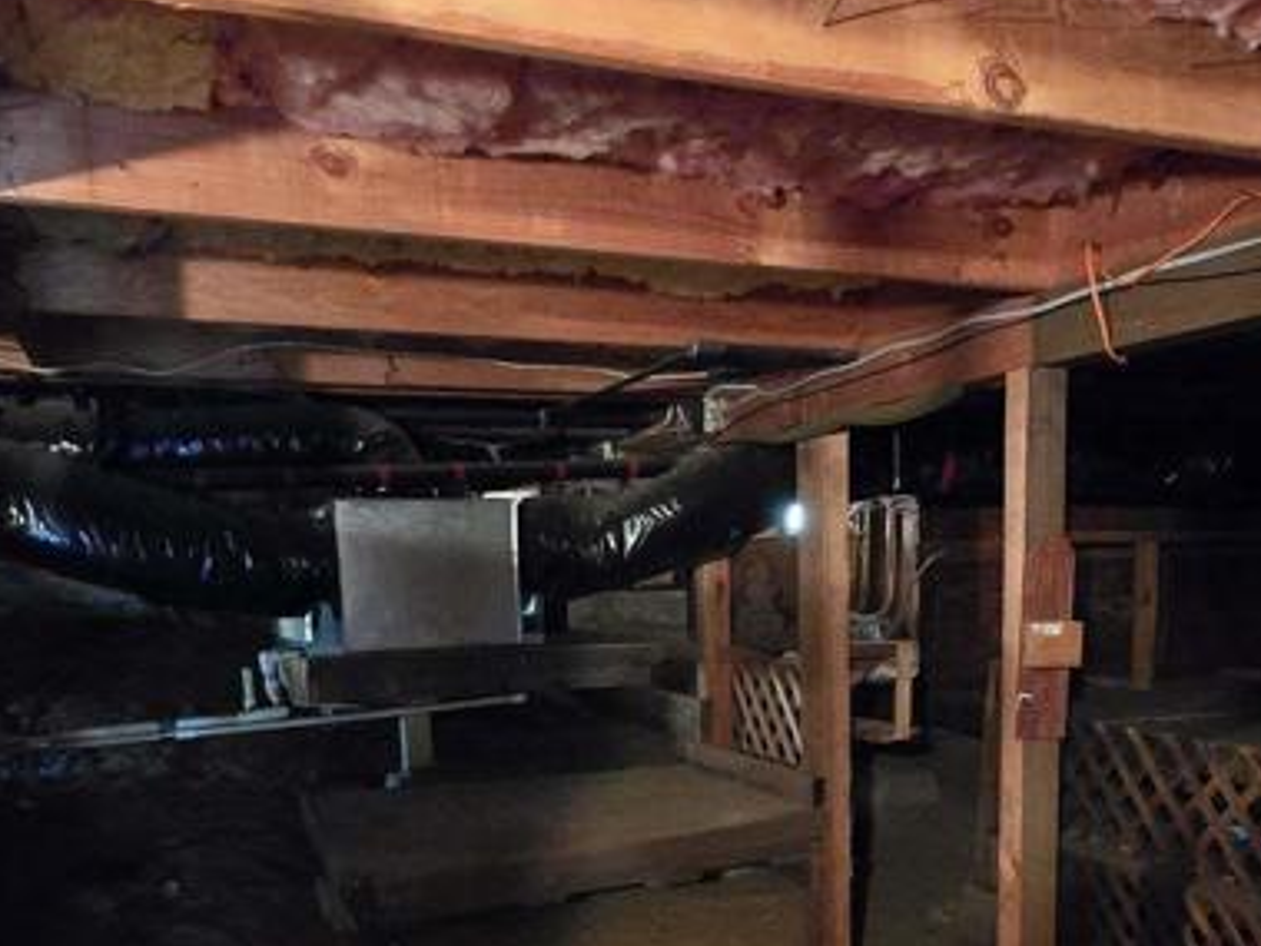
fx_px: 1275
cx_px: 783
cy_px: 797
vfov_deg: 38.7
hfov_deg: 52.1
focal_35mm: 35
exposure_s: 1/24
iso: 1600
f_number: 2.2
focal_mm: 1.7
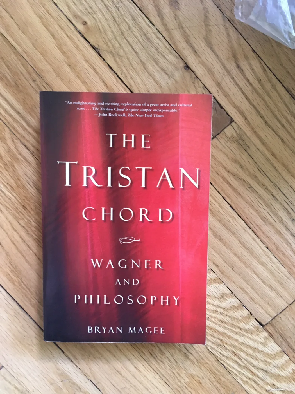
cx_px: 148
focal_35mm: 29
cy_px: 197
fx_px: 330
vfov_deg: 61.7
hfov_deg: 48.2
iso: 160
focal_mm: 4.15
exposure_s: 1/30
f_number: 2.2
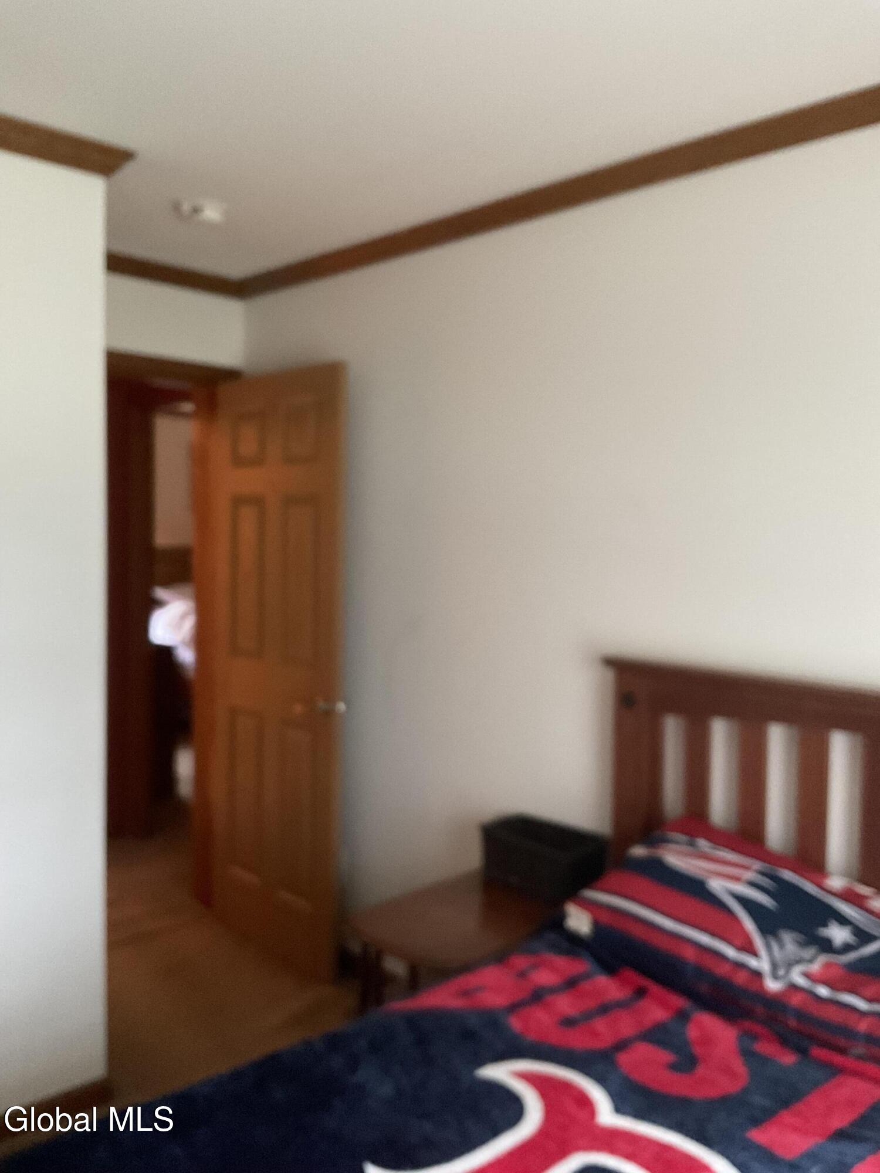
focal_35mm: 29
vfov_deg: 61.7
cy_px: 586
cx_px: 440
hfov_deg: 48.2
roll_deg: -2.2
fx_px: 983
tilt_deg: -3.5
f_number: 1.8
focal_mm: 3
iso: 400
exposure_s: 1/30
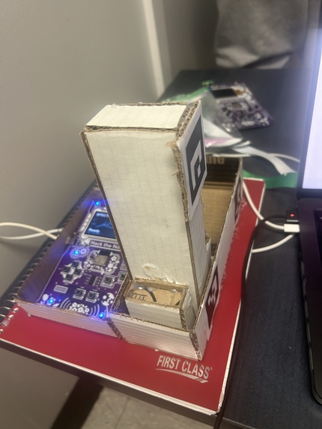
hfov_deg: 53.1
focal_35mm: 26
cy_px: 214
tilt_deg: -42.6
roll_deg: +9.6
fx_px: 322
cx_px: 161
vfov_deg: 67.3
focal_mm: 5.7
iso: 125
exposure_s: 1/60
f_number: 1.5
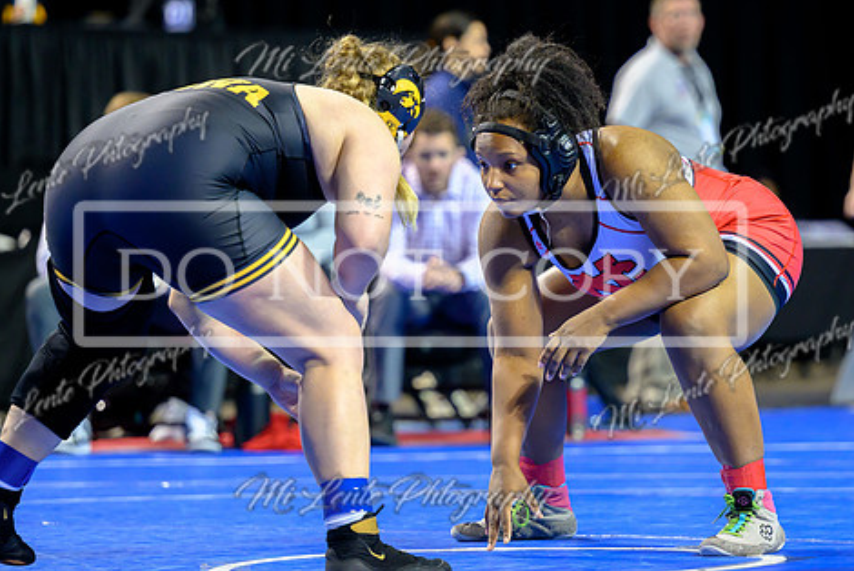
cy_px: 286
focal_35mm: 229
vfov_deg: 6.0
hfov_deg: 9.0
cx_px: 502
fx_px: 5436
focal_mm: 150
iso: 2500
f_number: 2.8
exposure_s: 1/800
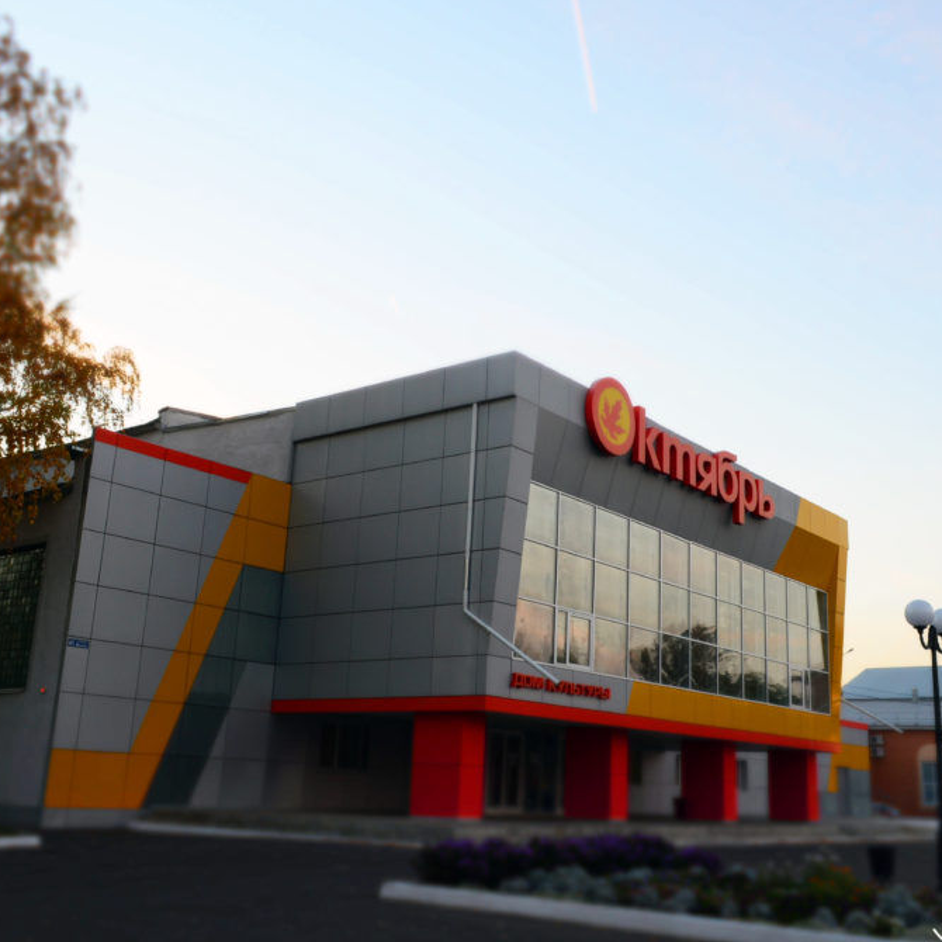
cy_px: 474
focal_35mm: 35
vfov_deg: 47.2
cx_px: 508
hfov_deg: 47.2
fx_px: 1078
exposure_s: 1/20
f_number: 8
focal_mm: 18
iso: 400
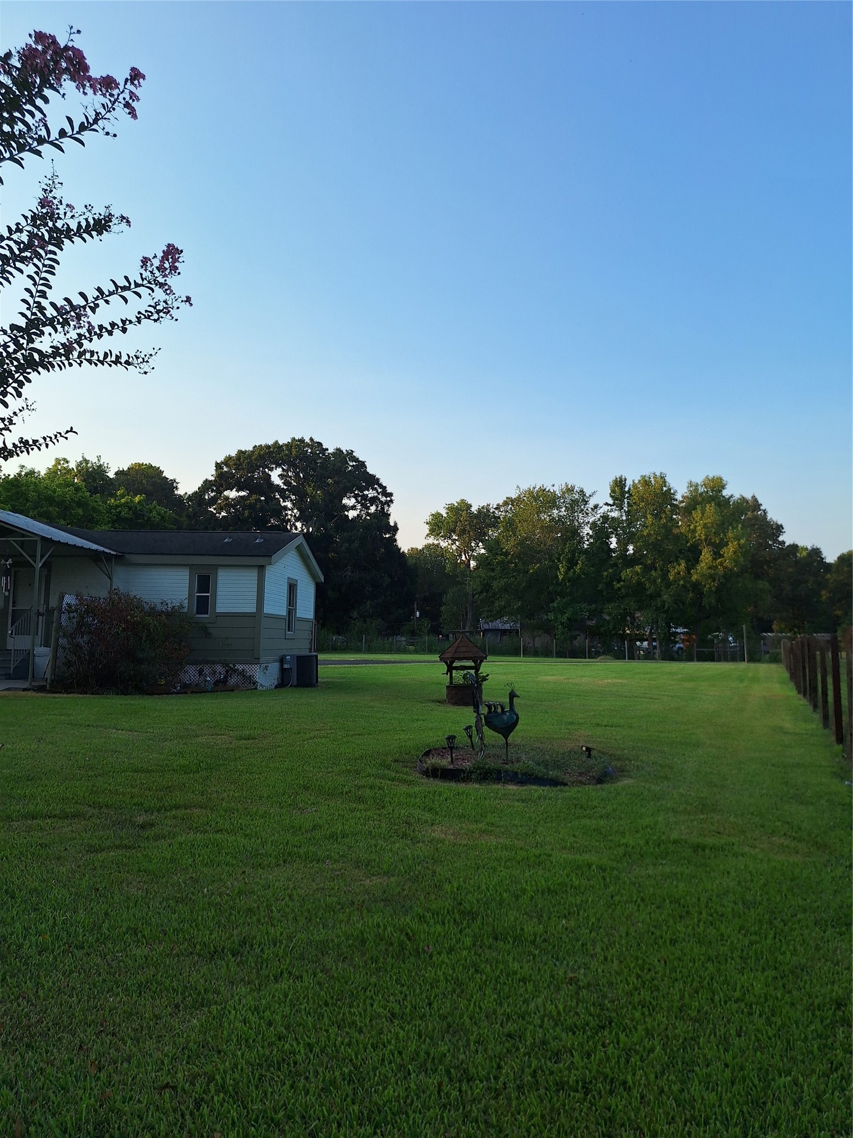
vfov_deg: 73.9
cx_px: 426
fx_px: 756
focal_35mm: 23
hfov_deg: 58.9
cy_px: 569
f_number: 1.8
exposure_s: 1/1297
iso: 40
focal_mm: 5.54
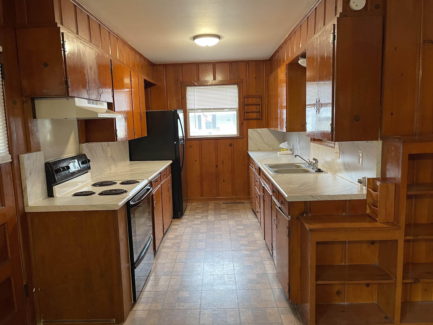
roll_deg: +1.0
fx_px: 350
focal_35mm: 28
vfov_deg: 49.7
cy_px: 167
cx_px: 215
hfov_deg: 63.4
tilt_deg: -9.9
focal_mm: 5.1
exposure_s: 1/60
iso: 320
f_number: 1.6
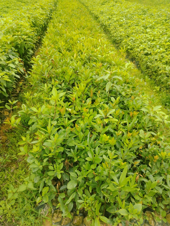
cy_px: 113
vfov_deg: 67.3
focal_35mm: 26
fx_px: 170
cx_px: 85
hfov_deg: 53.1
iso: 67
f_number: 1.8
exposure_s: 1/136
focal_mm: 4.26
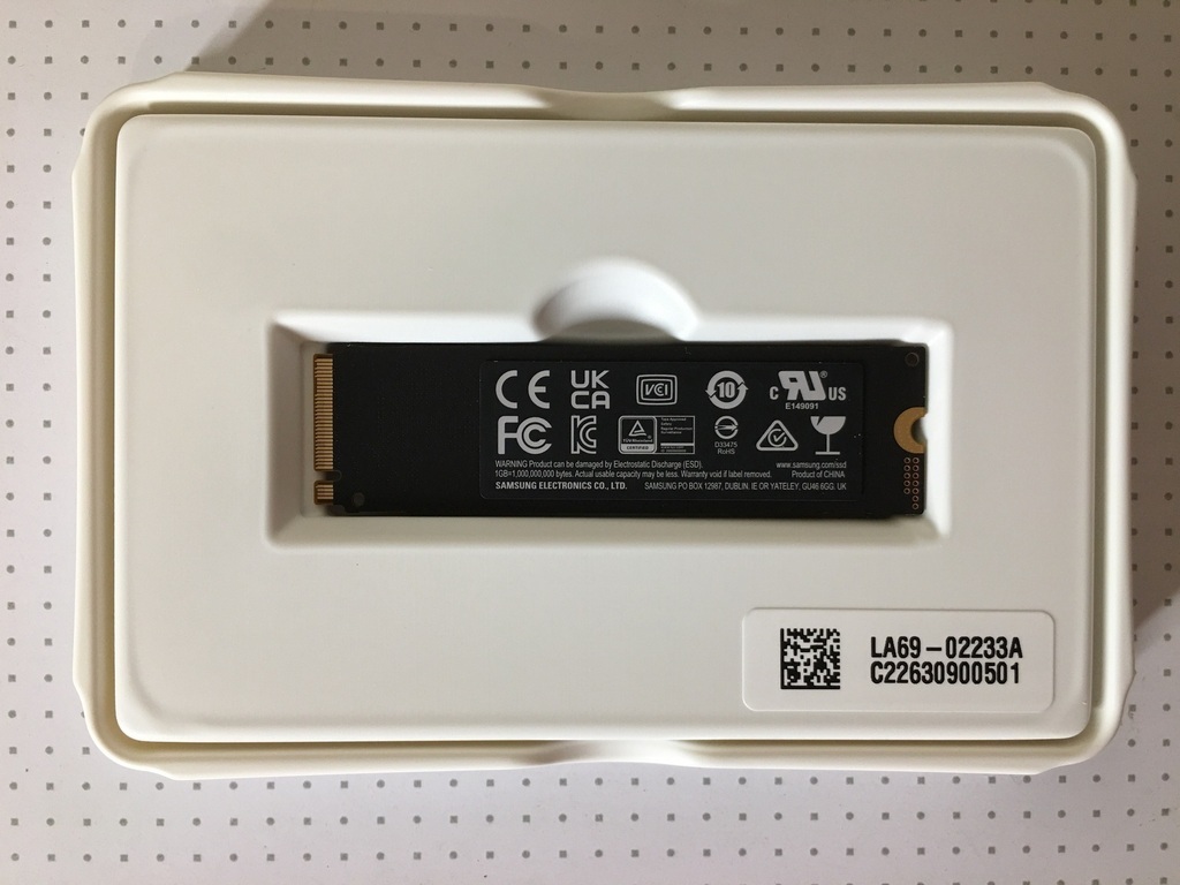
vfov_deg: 48.2
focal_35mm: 29
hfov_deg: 61.7
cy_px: 442
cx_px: 590
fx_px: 989
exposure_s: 1/33
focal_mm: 4.15
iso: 64
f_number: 2.2
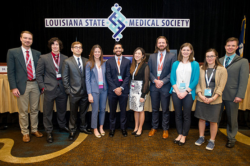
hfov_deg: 76.1
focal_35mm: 23
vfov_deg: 55.0
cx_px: 126
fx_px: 160
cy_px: 82
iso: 1600
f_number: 2.8
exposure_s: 1/80
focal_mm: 22
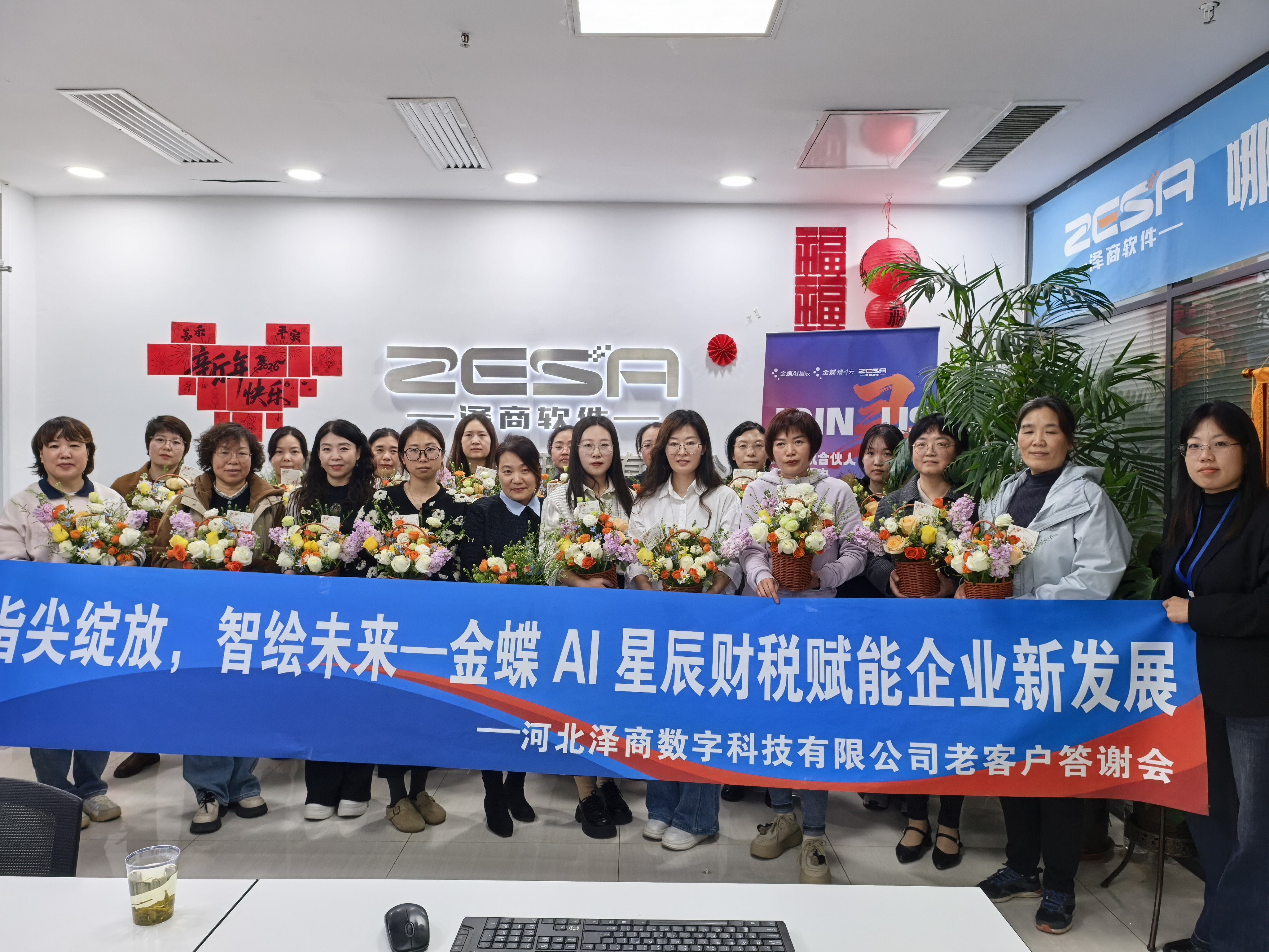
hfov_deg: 71.6
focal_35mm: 24
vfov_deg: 56.8
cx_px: 634
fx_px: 880
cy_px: 476
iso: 250
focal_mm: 8.5
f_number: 4
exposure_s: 1/100
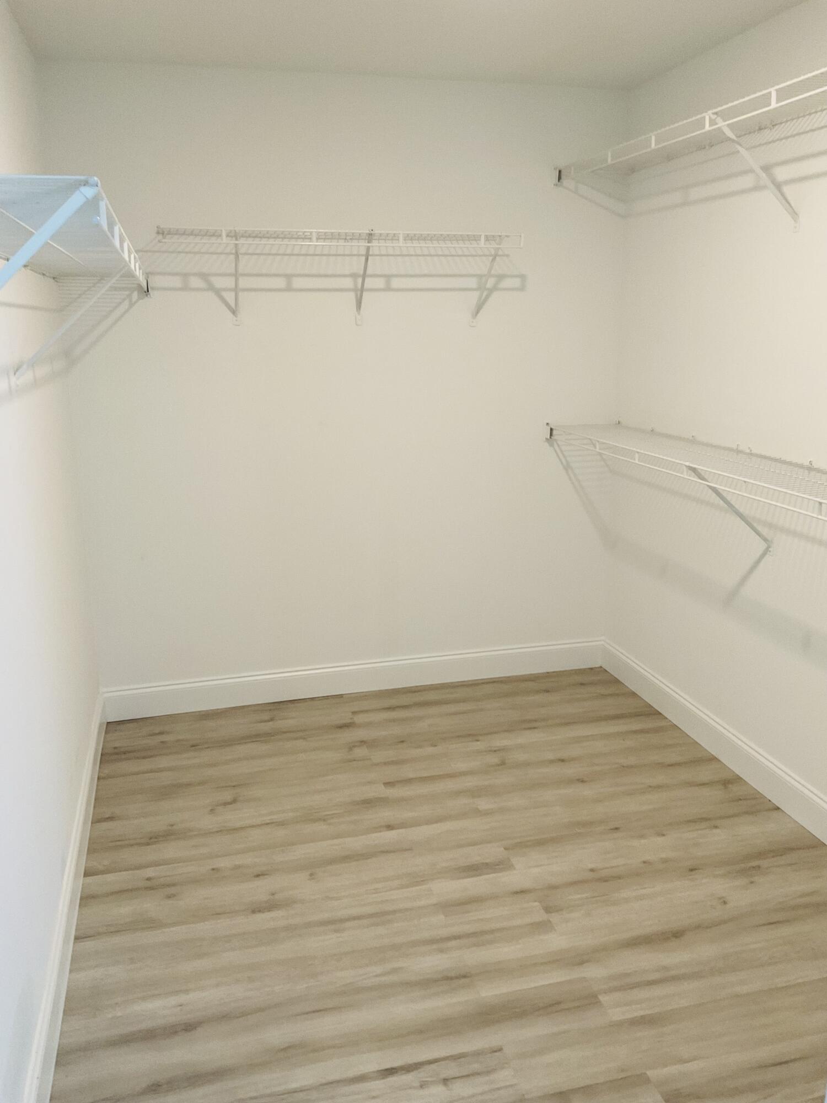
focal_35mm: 29
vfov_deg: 61.7
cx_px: 414
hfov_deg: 48.2
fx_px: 924
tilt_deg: -12.7
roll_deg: -0.4
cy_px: 552
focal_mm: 3
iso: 80
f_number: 1.8
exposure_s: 1/60
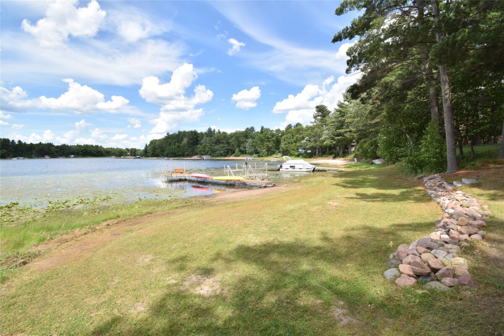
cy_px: 168
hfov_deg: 100.4
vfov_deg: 77.3
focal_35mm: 15
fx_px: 210
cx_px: 252
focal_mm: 10
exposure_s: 1/200
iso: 320
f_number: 14
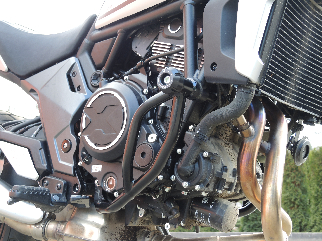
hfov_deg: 38.2
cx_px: 161
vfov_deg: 29.1
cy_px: 120
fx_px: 465
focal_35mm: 50
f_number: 2.8
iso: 110
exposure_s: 1/50
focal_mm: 11
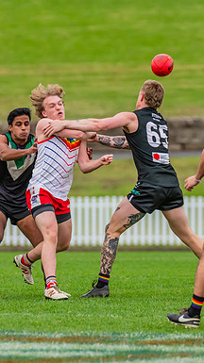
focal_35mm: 743
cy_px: 189
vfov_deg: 2.9
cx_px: 73
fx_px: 7159
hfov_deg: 1.6
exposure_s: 1/1000
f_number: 5
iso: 800
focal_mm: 330
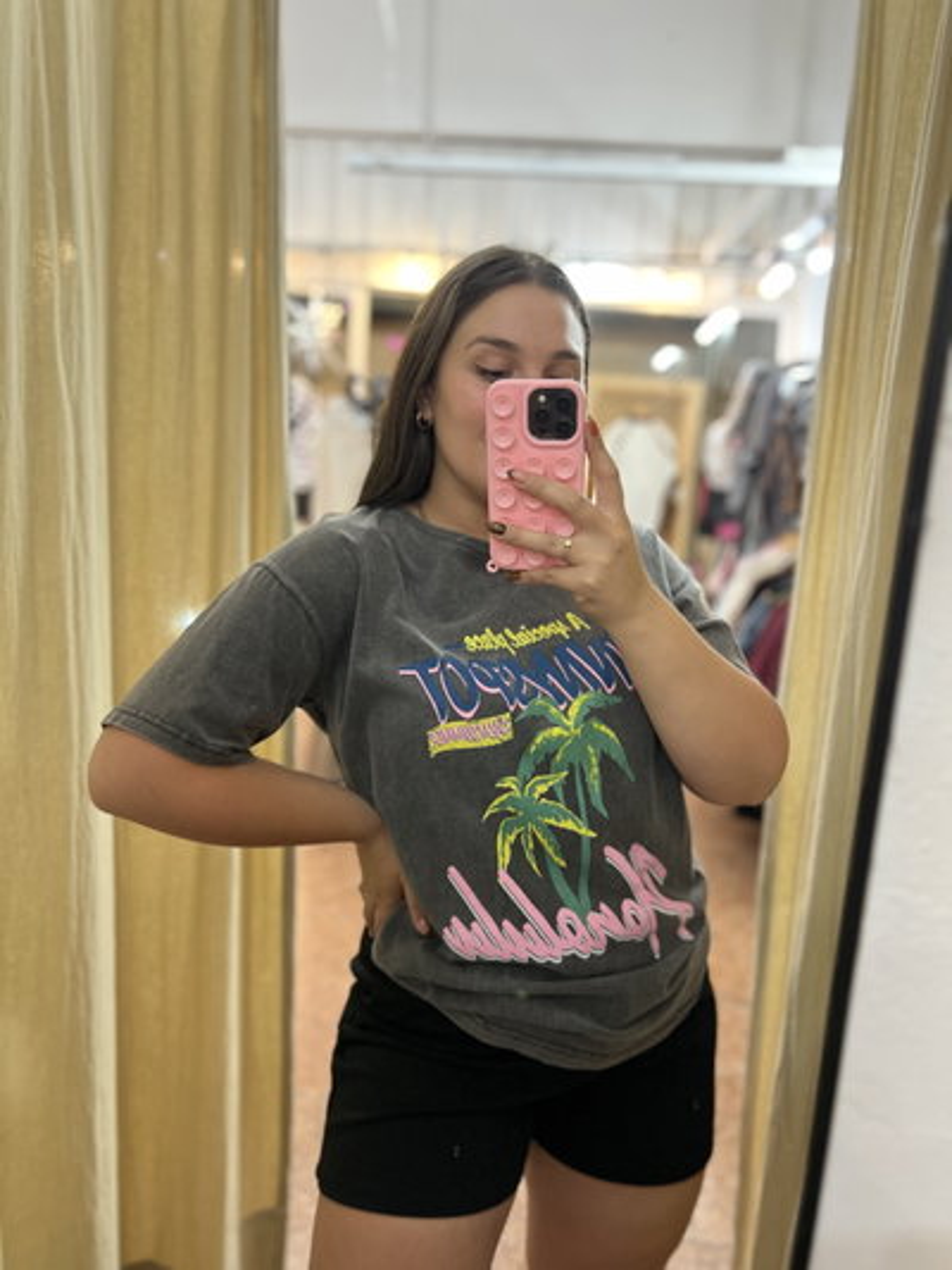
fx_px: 953
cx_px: 476
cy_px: 635
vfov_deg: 67.3
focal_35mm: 26
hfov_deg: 53.1
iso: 125
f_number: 1.5
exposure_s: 1/50
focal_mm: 5.7
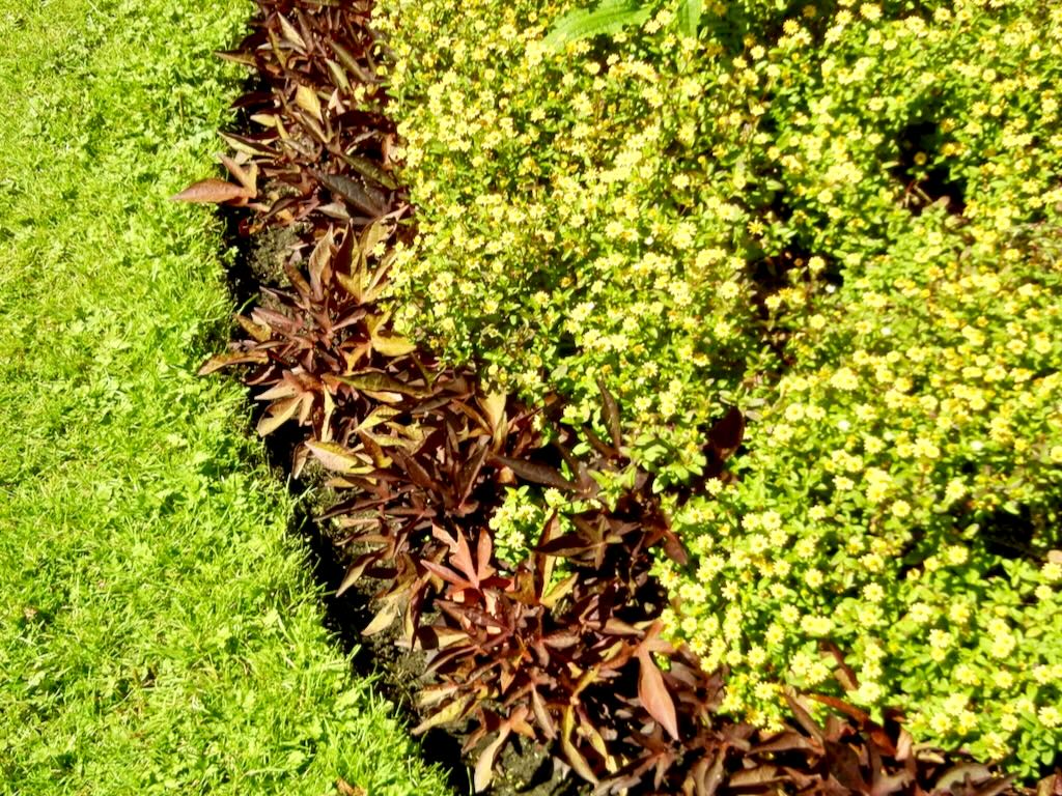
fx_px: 920
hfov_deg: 60.0
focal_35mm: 30
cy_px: 398
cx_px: 531
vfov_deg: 46.8
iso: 160
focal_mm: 5.4
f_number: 3.5
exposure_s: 1/775
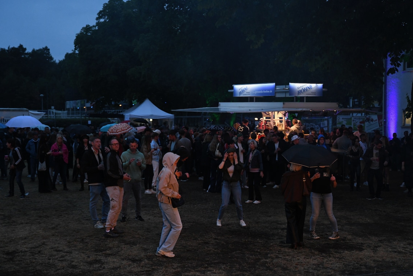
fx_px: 620
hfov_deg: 36.8
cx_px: 224
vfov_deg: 25.1
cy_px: 149
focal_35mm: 54
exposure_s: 1/500
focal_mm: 48
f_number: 2.8
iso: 4000
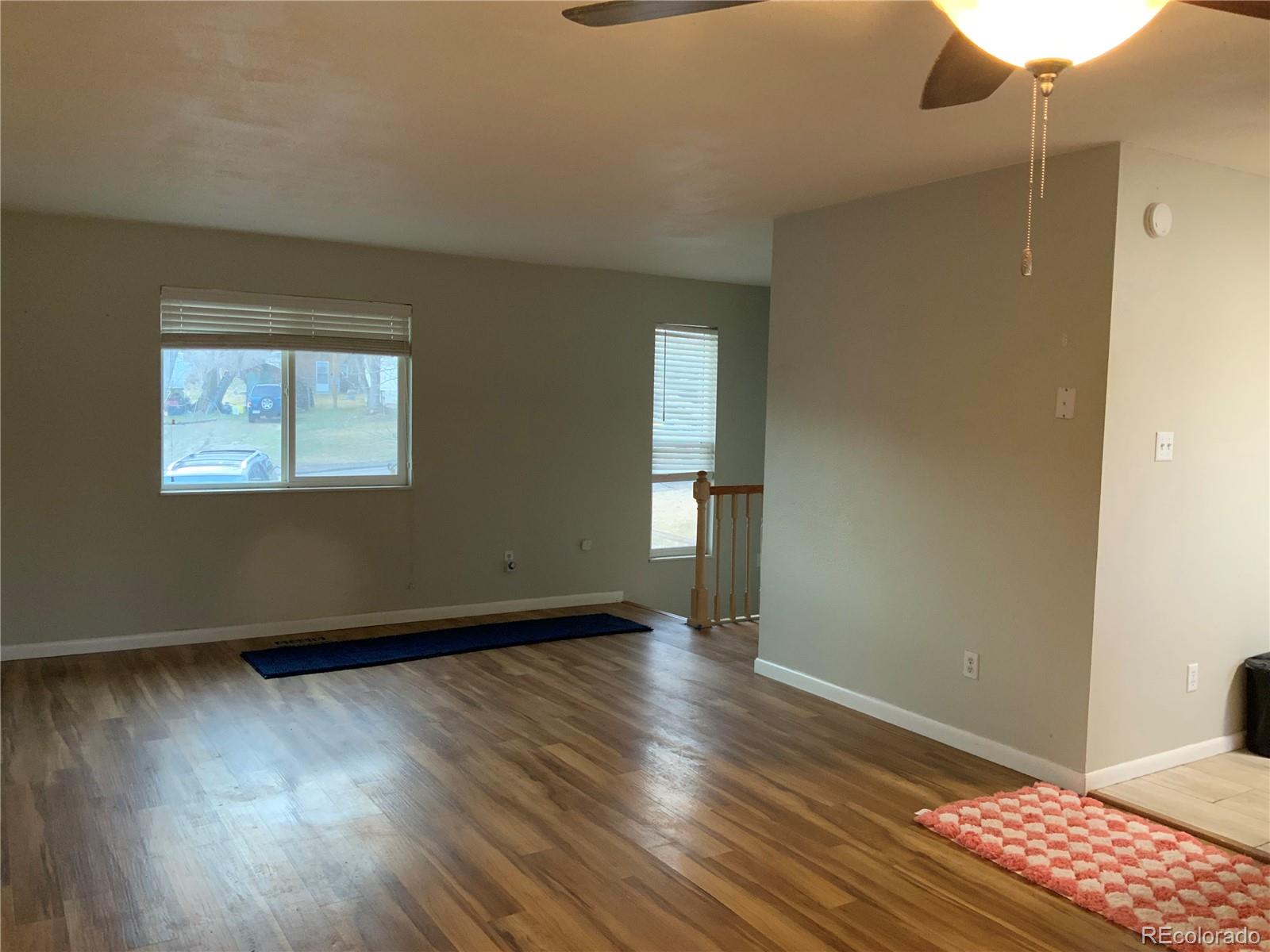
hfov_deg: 61.7
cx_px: 635
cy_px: 476
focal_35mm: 29
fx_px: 1064
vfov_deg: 48.2
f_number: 1.8
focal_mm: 3
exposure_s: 1/60
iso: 200
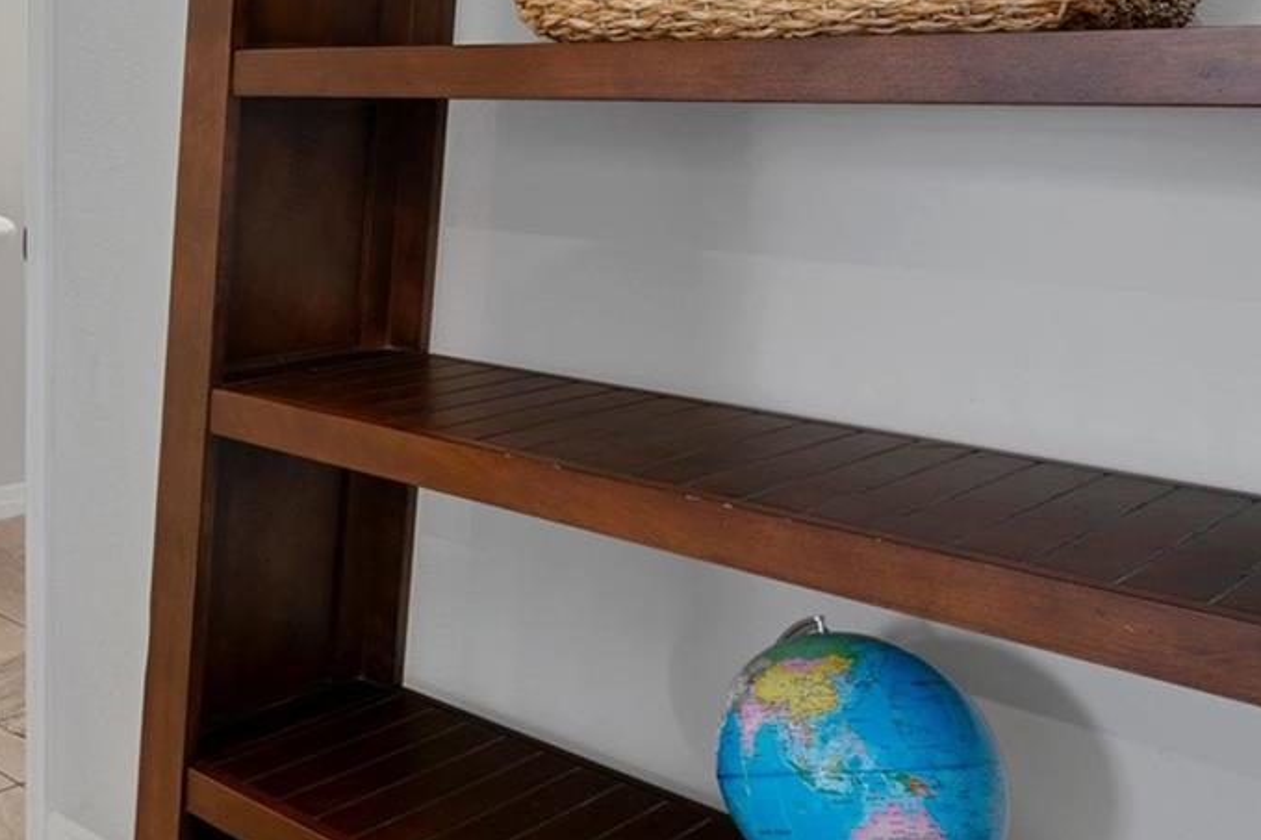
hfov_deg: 42.9
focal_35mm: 40
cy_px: 141
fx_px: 1401
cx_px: 50
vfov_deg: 32.3
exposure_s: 4
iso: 320
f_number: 9
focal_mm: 17
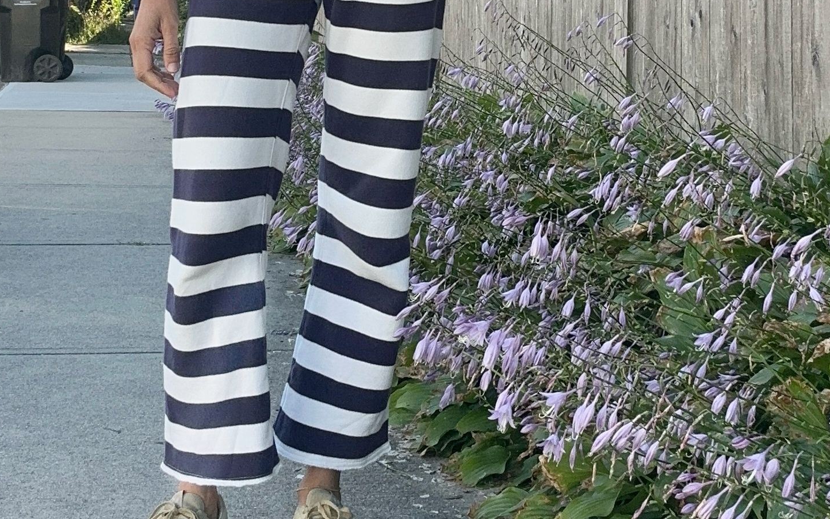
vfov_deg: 24.1
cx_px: 391
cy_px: -12
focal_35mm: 51
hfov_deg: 39.6
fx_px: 1154
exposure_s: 1/121
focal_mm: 2.69
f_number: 1.9
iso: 20
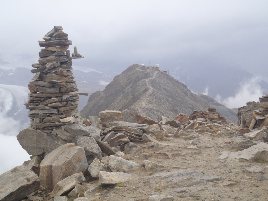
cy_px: 100
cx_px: 134
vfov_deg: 29.7
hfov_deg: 38.9
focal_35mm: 49
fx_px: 379
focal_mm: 8.89
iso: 80
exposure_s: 1/200
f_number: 5.6
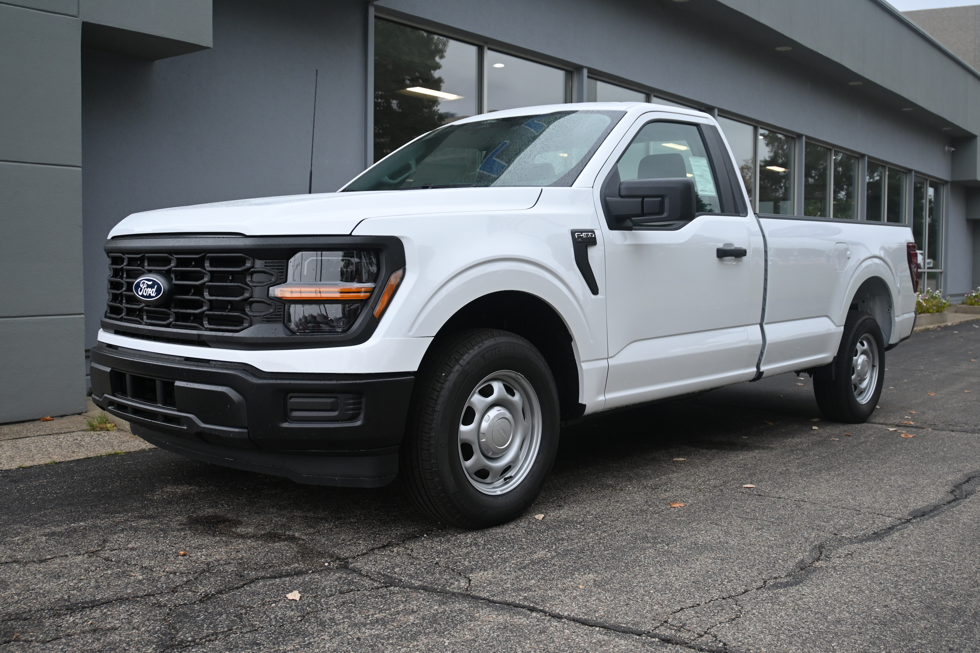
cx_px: 490
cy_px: 326
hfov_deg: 43.0
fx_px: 1245
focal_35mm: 46
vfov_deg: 29.4
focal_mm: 30.5
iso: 320
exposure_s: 1/250
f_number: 4.8
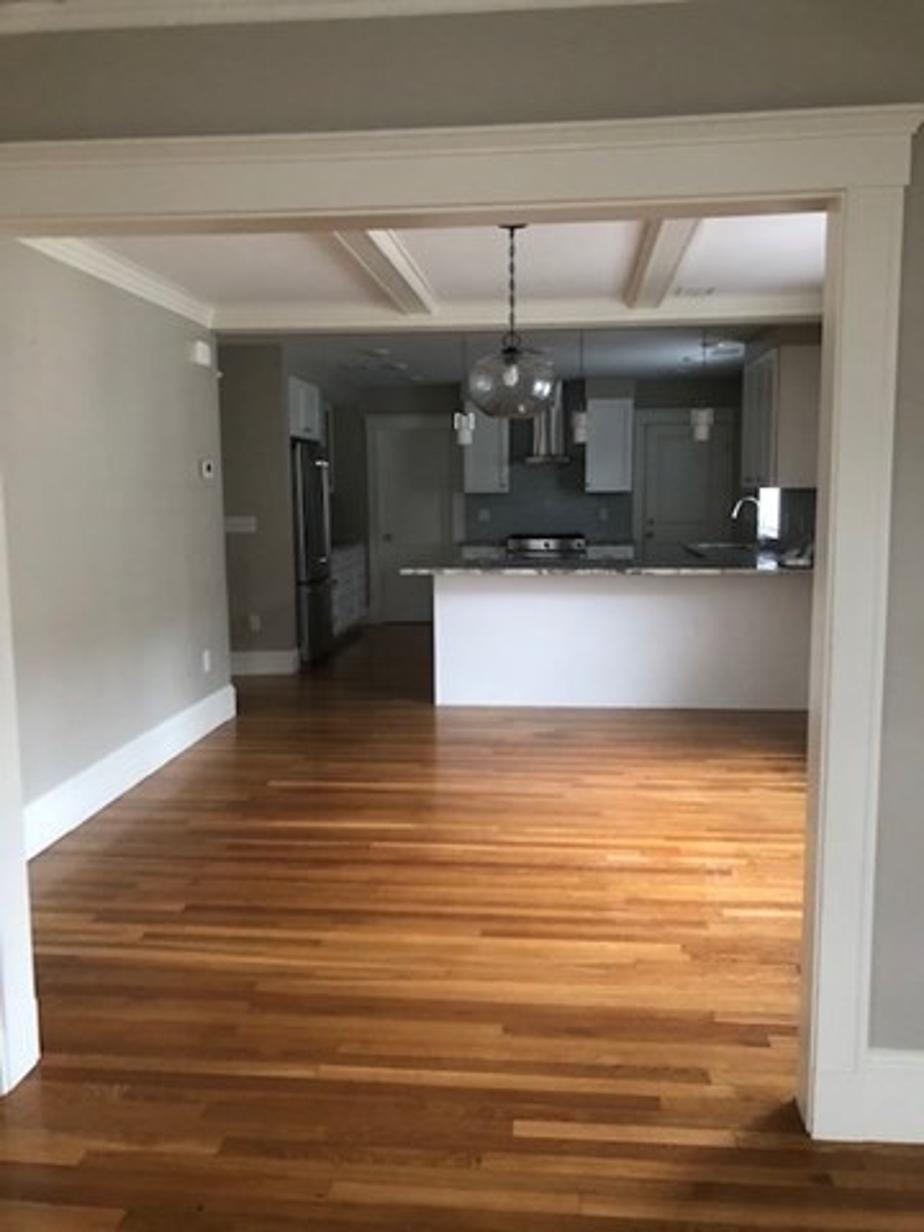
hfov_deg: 49.7
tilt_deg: -6.3
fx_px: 997
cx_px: 462
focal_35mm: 28
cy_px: 616
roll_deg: +0.3
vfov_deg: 63.4
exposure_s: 1/15
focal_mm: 3.99
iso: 80
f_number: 1.8
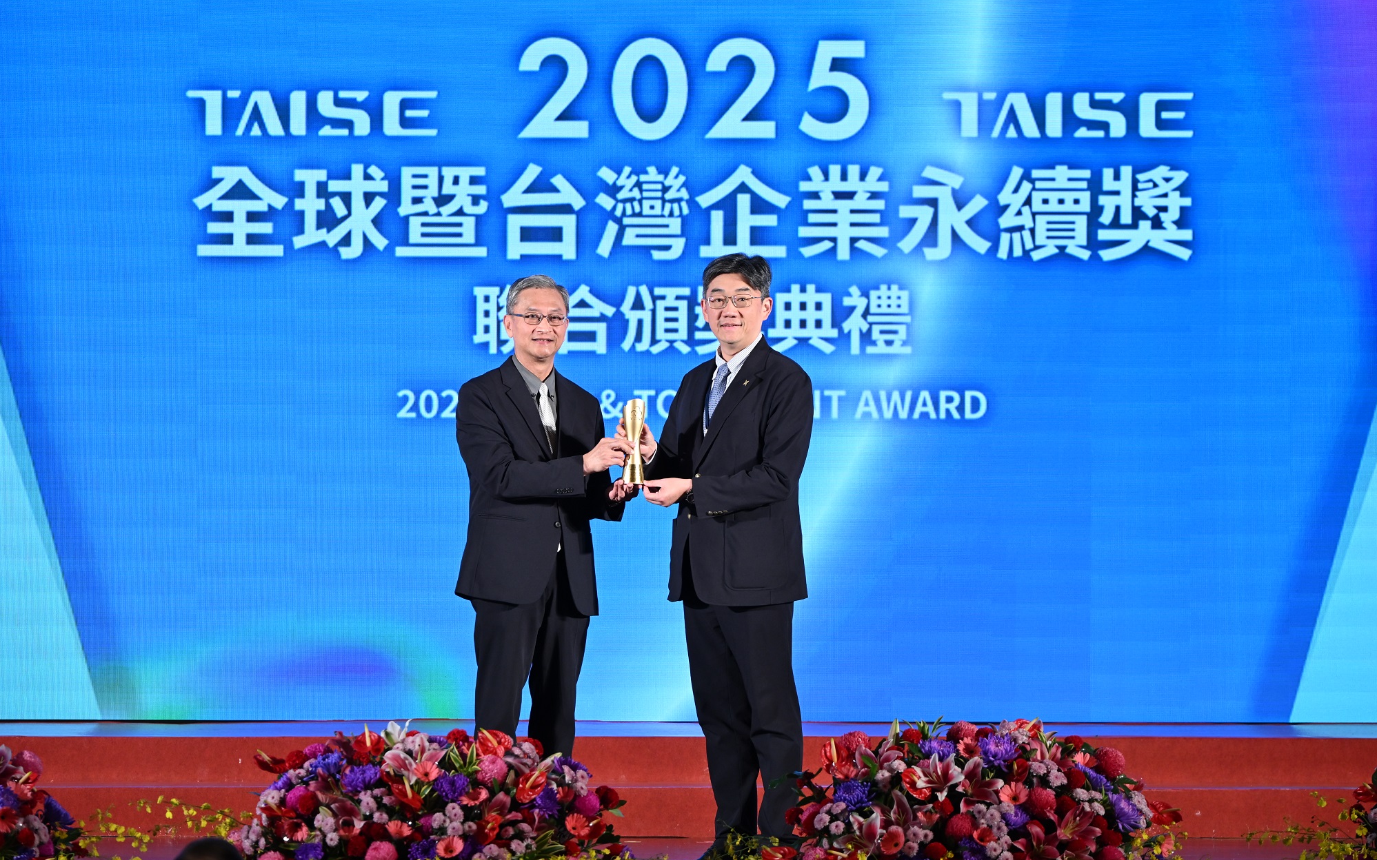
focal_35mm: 296
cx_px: 689
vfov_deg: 4.4
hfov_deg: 7.1
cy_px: 419
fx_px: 11108
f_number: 6.3
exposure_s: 1/192
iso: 1600
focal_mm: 290
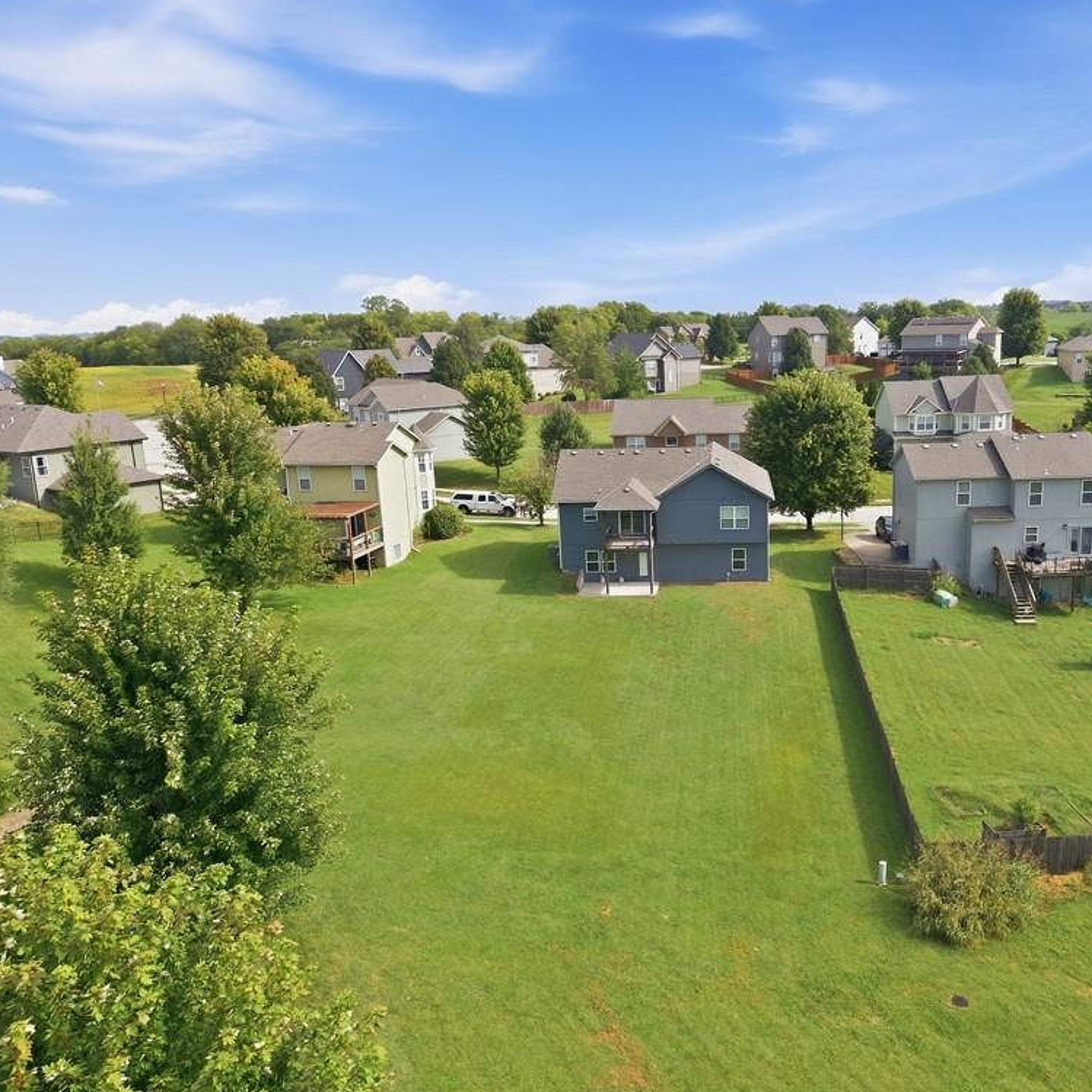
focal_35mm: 29
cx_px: 671
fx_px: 1035
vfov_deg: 55.6
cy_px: 544
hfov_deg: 55.1
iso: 100
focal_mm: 8.7
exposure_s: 1/2500
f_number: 1.8
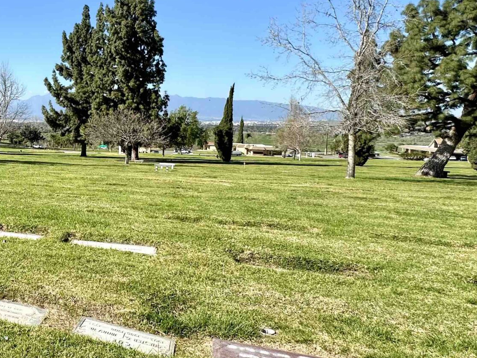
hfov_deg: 48.2
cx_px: 14
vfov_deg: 44.0
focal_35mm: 32
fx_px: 441
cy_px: 151
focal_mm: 2.22
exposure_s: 1/1618
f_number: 2.2
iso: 50
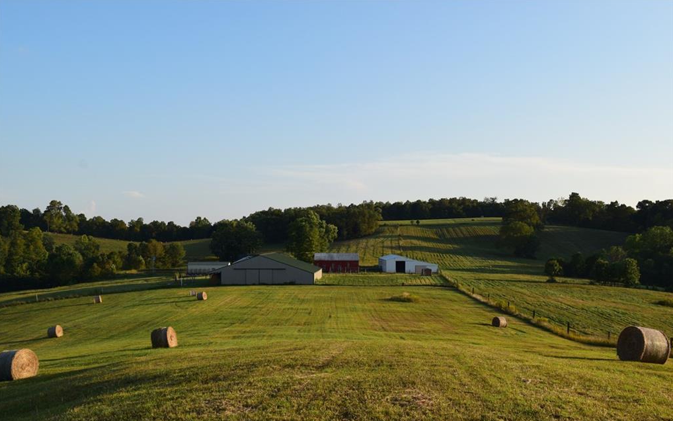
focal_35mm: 42
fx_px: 761
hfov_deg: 47.7
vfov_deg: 30.9
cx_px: 336
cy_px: 224
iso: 400
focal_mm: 27
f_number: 11
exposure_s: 1/400
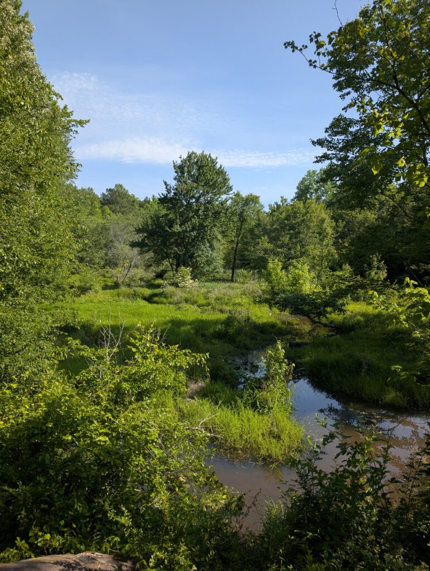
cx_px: 215
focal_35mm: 24
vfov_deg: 71.5
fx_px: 397
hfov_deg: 56.9
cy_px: 286
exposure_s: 1/735
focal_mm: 6.9
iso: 21
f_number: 1.68
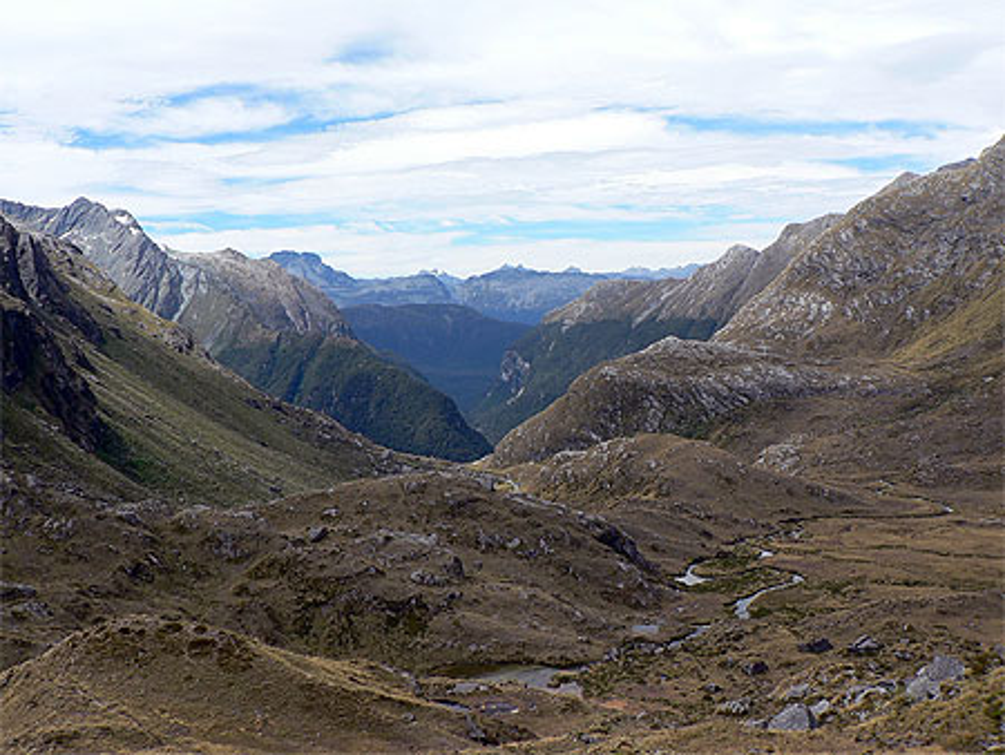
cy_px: 378
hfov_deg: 52.6
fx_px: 1017
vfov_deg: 40.7
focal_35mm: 35
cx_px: 502
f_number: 5
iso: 64
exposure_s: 1/400
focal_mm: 6
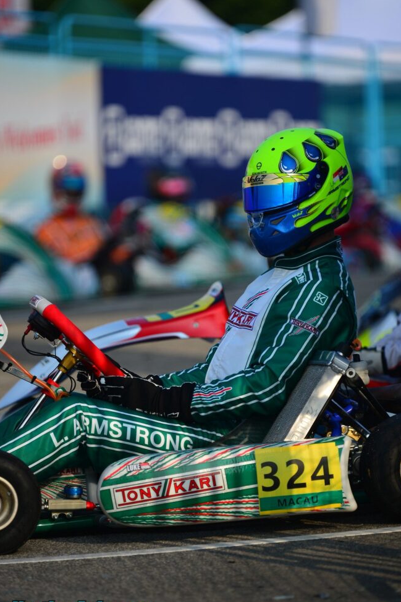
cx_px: 209
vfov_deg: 6.5
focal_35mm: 315
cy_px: 314
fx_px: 5268
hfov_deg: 4.4
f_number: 4.5
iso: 125
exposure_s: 1/1000
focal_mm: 300
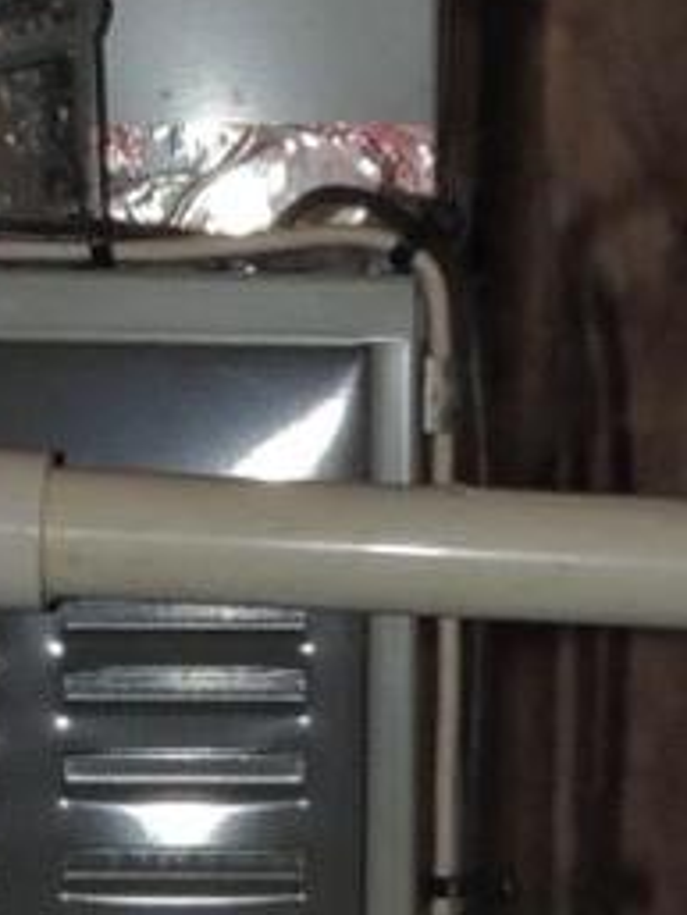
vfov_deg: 8.1
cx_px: 182
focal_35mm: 239
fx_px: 6319
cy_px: 1431
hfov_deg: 6.2
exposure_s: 1/30
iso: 200
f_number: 3.3
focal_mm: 7.1
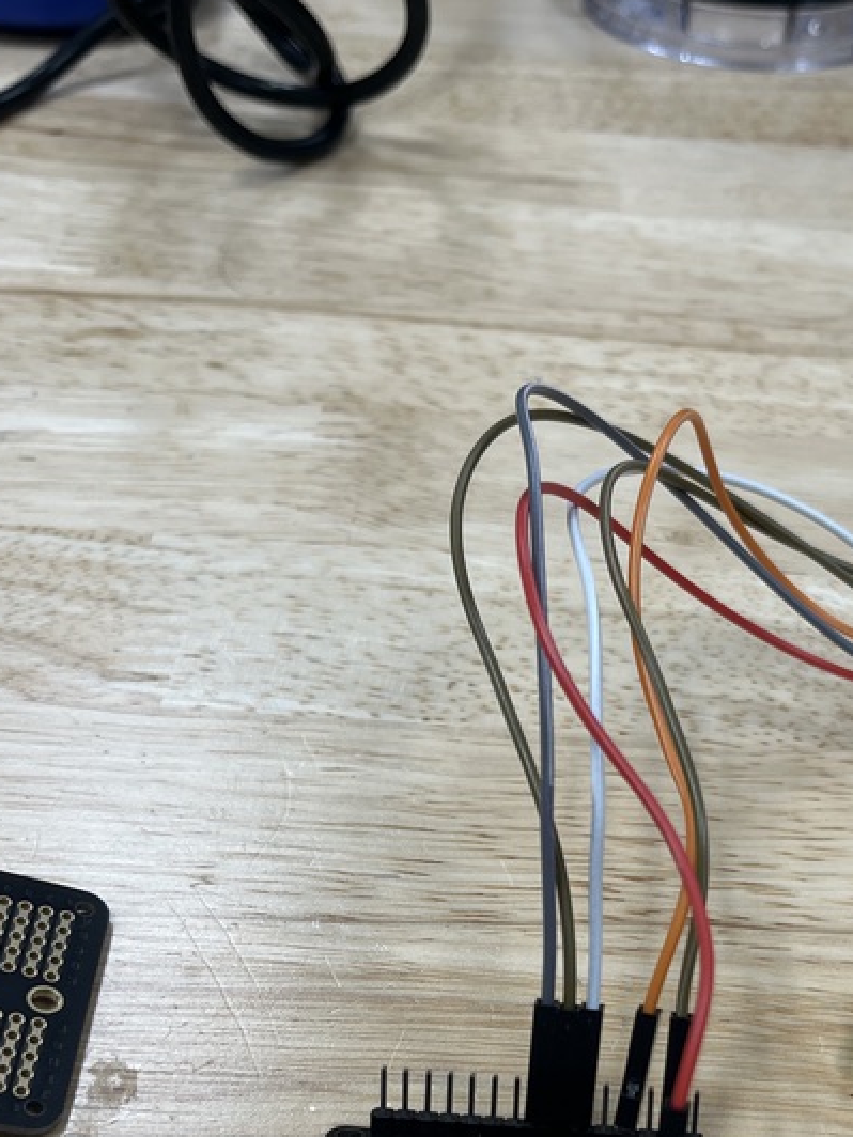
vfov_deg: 36.5
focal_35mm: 50
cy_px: 957
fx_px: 1643
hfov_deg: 28.7
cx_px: 620
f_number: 1.6
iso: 50
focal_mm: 5.1
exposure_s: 1/100
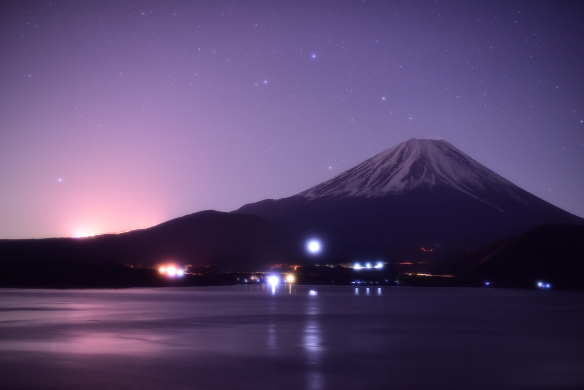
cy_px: 195
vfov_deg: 24.6
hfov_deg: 36.2
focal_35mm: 55
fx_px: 892
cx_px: 292
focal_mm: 55
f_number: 2
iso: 1250
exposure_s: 13
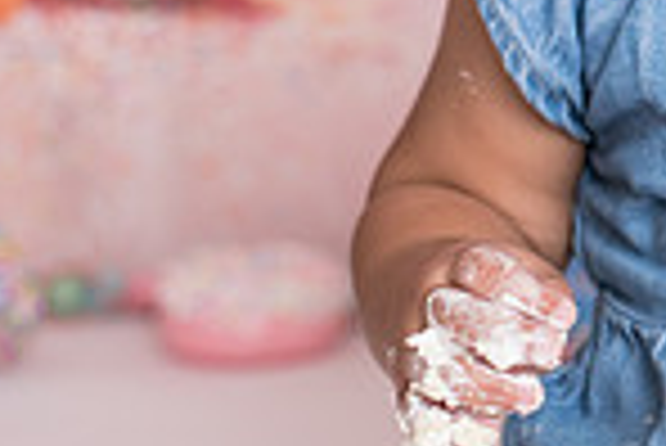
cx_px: 1220
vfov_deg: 6.8
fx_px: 3667
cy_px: -246
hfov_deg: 9.8
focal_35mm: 198
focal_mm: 50
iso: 200
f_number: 3.5
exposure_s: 1/200
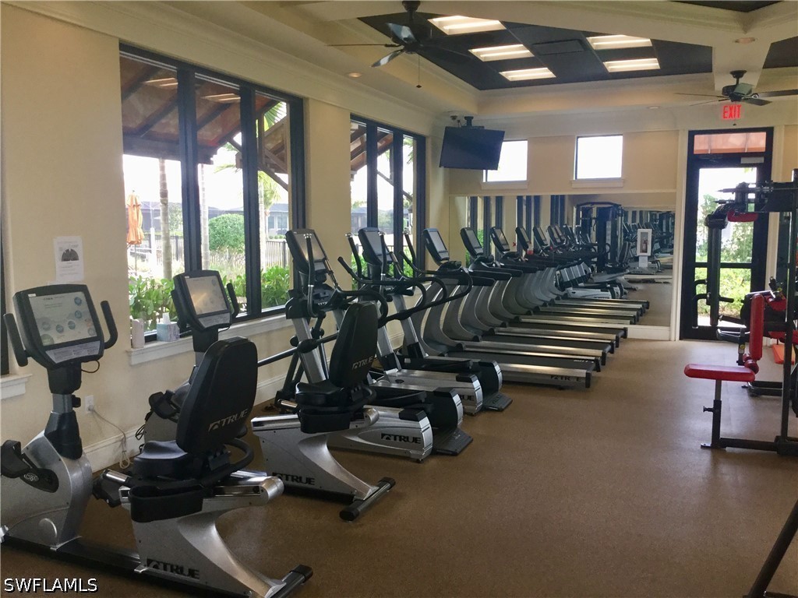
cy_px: 299
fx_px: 715
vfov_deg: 45.4
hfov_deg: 58.4
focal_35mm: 31
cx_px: 399
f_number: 2.4
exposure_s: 1/30
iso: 32
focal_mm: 3.3
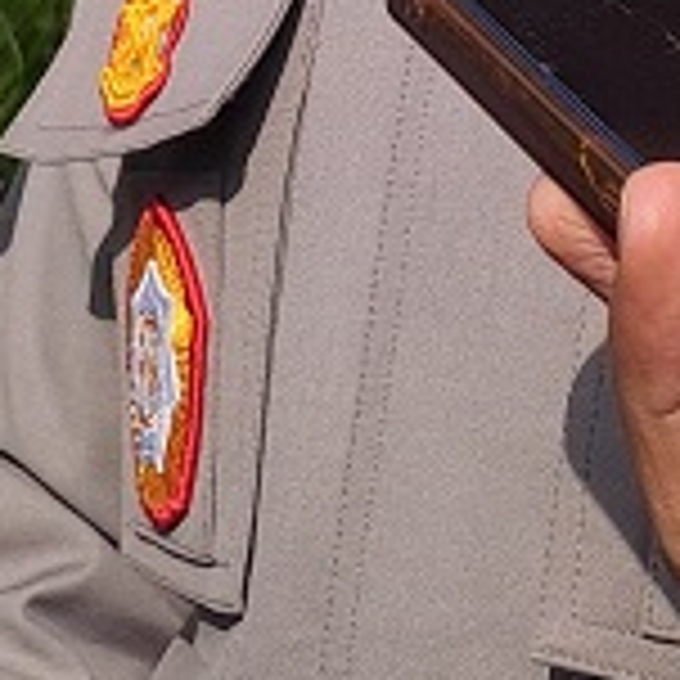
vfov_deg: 10.4
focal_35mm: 146
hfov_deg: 11.8
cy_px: -928
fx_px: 3245
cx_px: 689
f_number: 1.8
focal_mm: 4.65
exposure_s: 1/2469
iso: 30
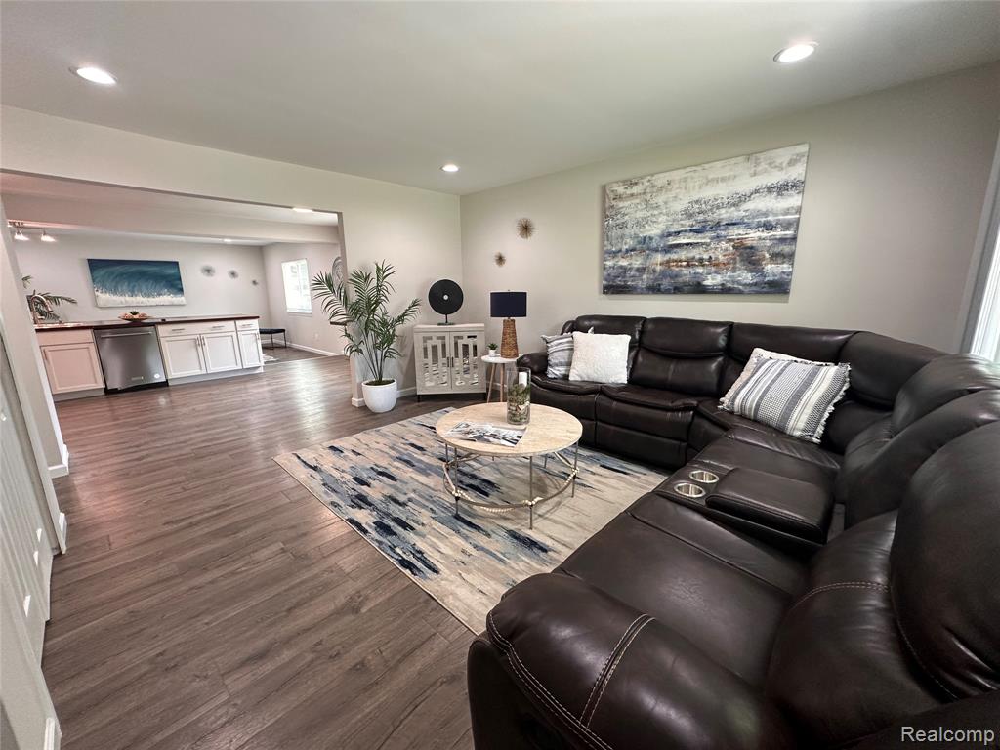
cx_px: 500
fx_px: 404
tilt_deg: -11.4
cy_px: 375
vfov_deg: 85.7
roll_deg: +0.8
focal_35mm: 14
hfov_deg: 102.1
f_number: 2.2
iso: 160
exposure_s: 1/60
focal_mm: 2.22
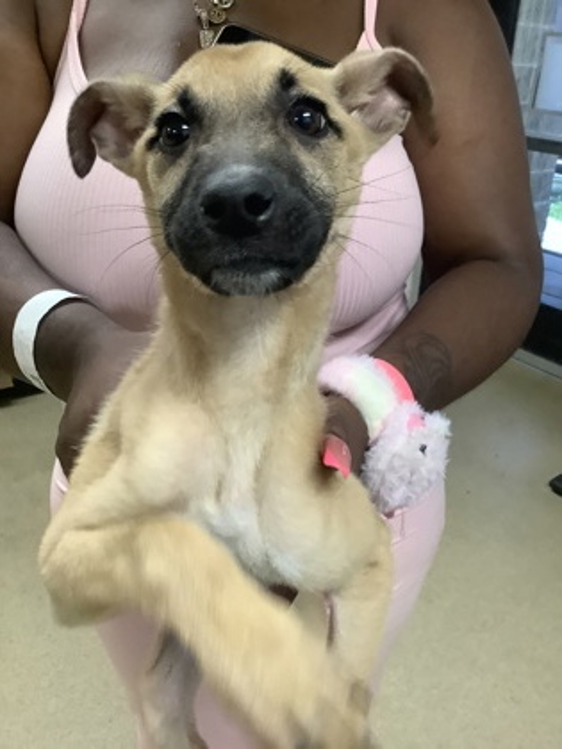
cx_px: 281
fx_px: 671
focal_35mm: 31
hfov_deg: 45.4
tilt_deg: -26.4
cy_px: 374
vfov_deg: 58.4
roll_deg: -1.3
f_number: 2.4
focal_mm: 3.3
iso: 250
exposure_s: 1/60
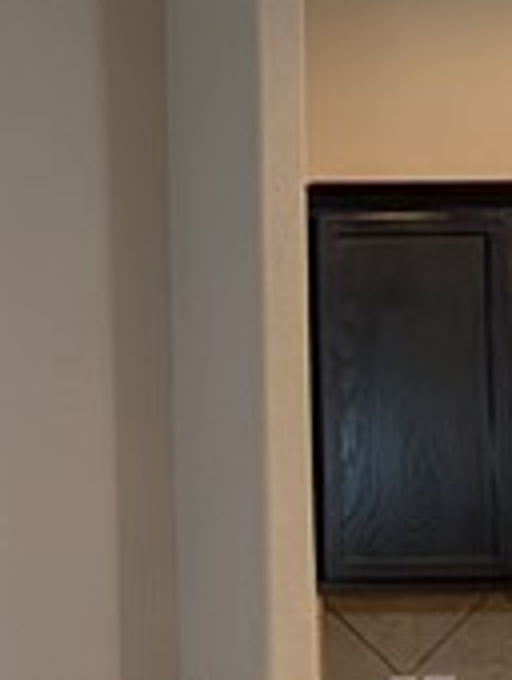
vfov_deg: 26.1
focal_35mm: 72
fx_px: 1416
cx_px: -754
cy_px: 612
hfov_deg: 13.8
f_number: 1.7
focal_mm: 2.02
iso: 94
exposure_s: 1/60
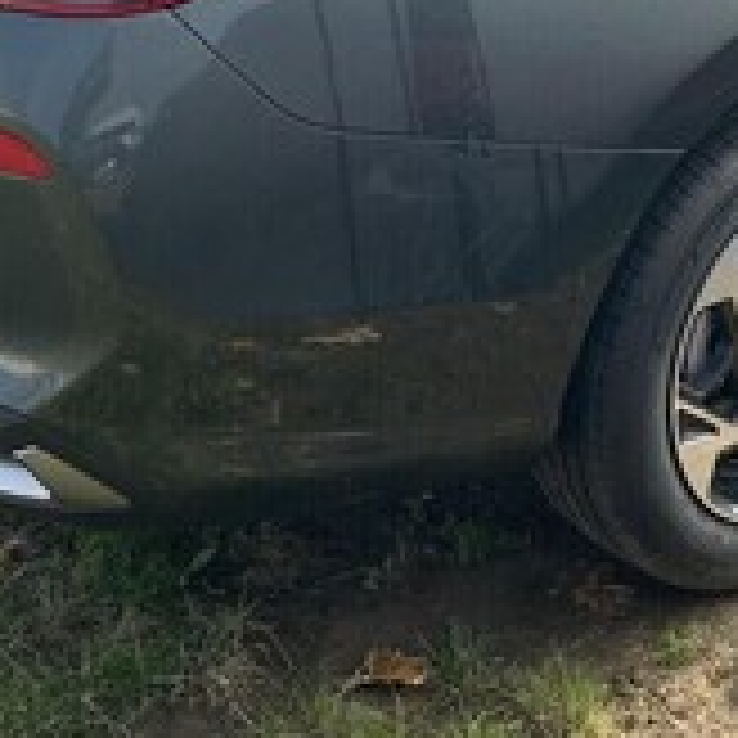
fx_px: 1857
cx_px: 652
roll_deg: +1.2
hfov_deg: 22.0
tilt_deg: -20.5
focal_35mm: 77
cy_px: 43
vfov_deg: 21.8
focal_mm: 4.25
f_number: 1.8
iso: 32
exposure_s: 1/742
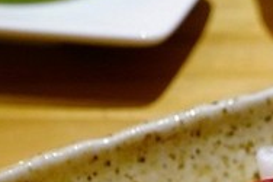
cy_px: 275
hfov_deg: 17.6
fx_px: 871
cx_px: 222
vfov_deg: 11.4
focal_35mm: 115
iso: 2500
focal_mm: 24
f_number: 4
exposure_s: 1/60
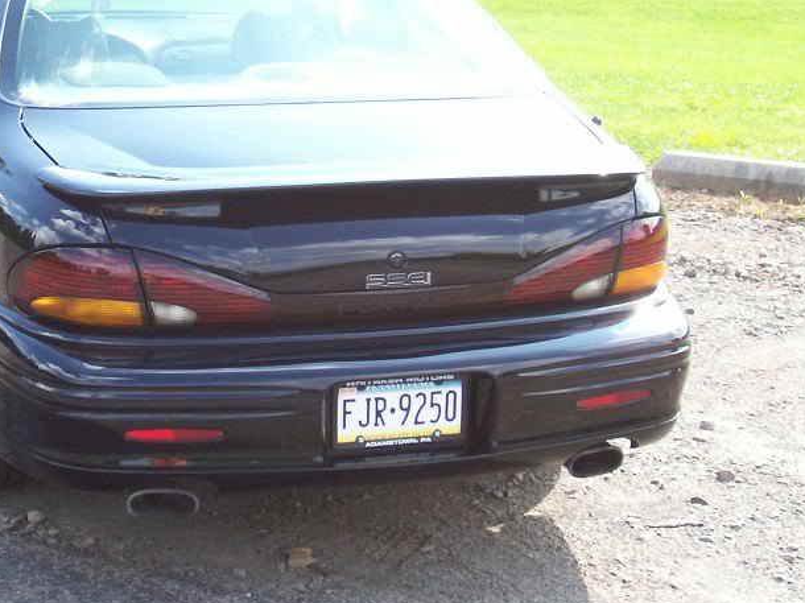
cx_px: 249
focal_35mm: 89
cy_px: 189
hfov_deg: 21.9
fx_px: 2069
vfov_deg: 16.5
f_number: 3.2
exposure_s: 1/180
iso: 80
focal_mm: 8.7
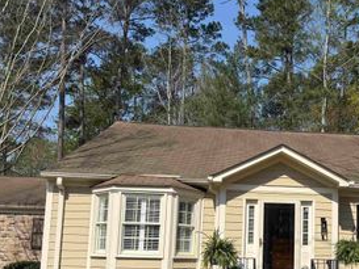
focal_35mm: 44
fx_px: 457
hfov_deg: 41.3
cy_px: 204
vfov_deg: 32.2
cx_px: 281
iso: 80
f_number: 1.78
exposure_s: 1/5714
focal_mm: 6.76
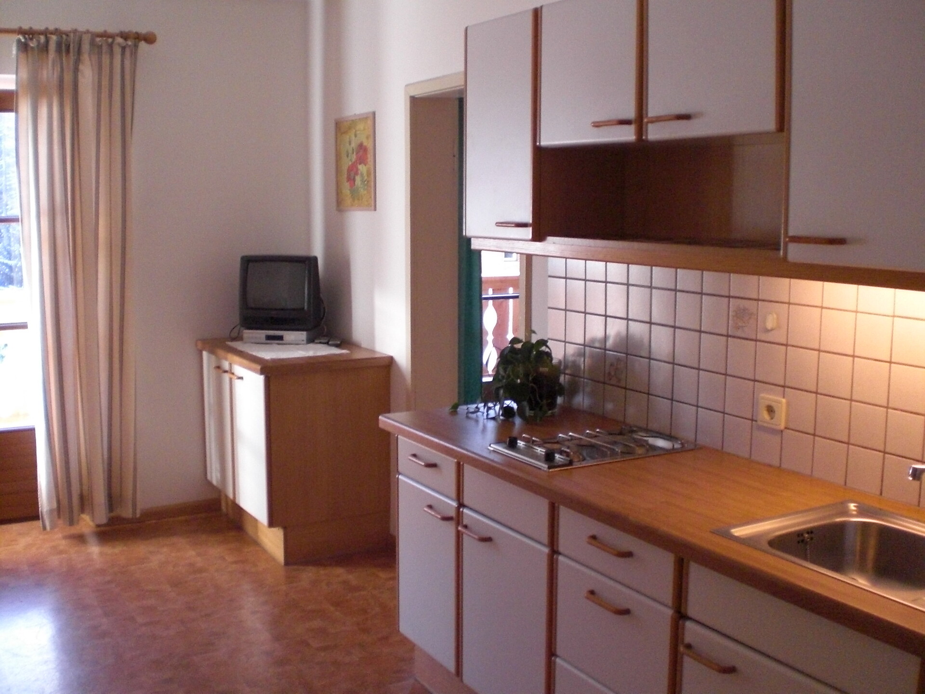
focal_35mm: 38
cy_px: 347
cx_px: 462
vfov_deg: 37.7
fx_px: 1015
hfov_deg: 49.0
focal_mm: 6.3
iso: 400
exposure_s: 1/100
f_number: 3.1
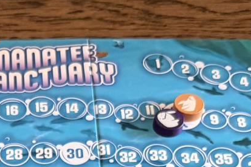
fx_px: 843
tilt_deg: -59.9
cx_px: -27
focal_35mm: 121
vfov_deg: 9.9
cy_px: 410
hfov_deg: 16.4
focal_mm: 6.76
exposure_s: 1/60
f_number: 1.78
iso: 640
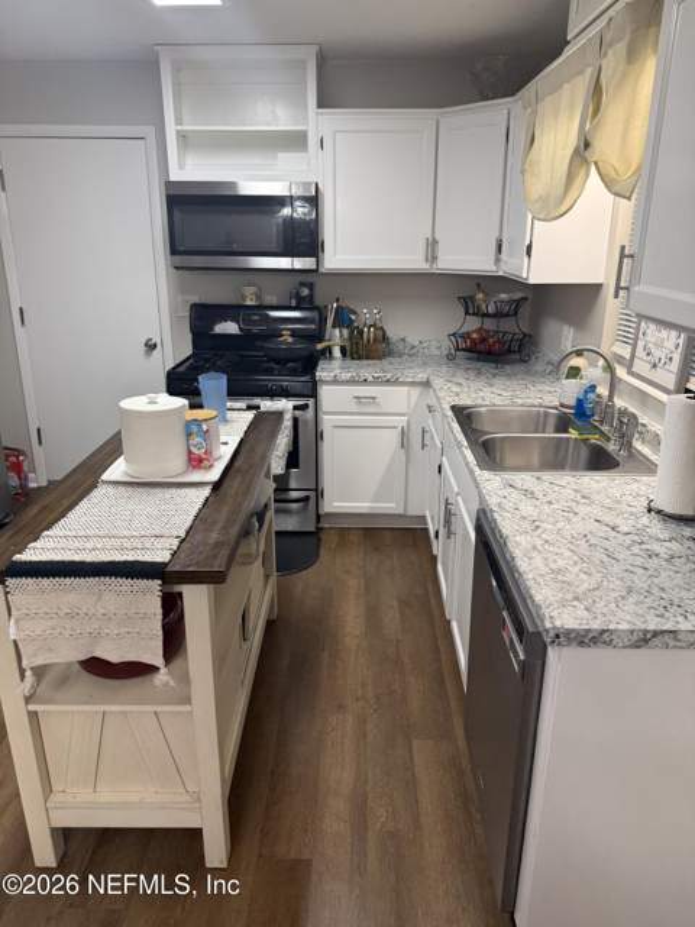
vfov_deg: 71.6
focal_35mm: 24
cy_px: 464
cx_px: 348
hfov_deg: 56.8
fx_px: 642
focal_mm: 6.76
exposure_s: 1/120
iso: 160
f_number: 1.78
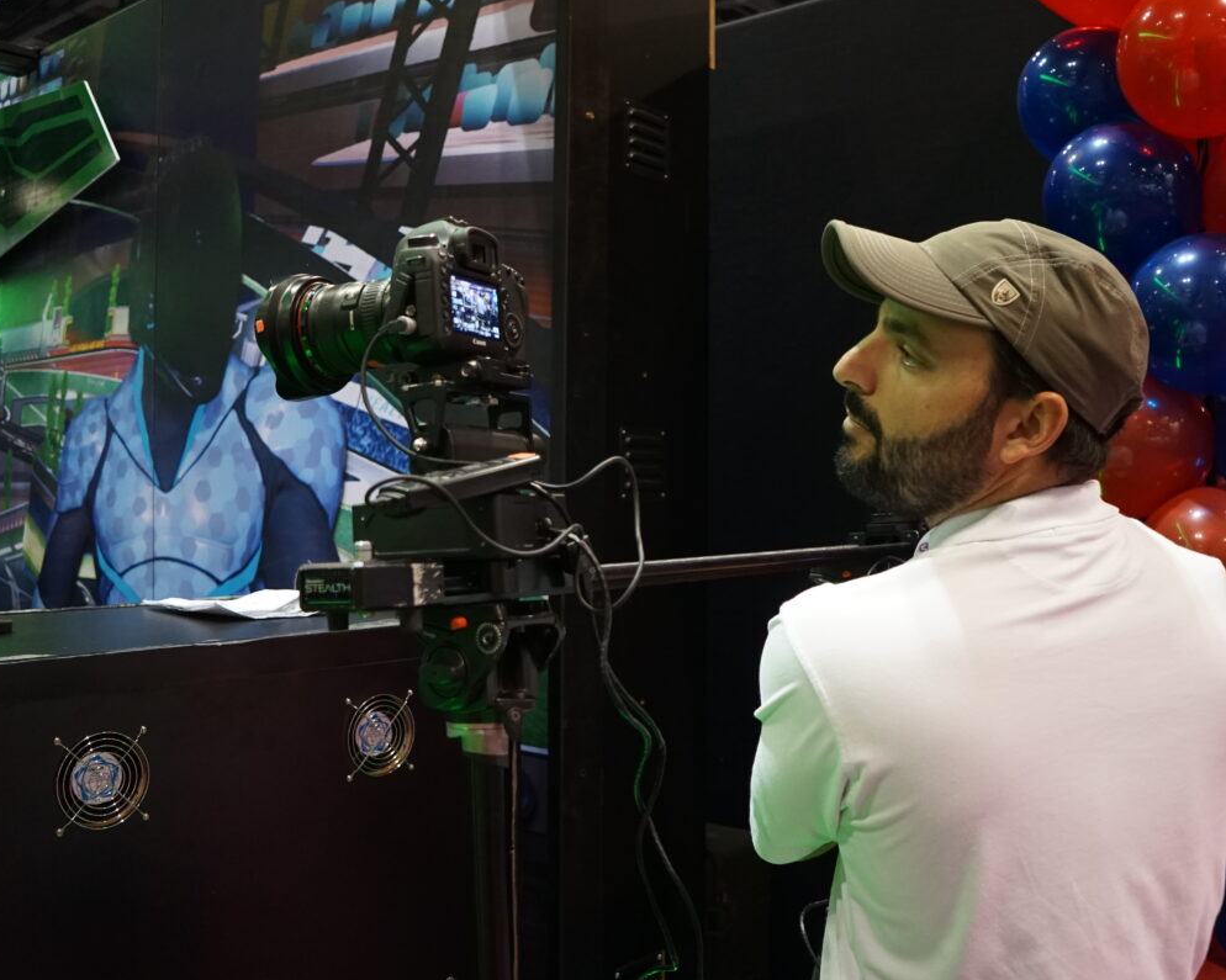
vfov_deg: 43.4
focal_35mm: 34
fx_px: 1234
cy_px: 489
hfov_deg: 52.8
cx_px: 664
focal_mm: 20
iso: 1250
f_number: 2.8
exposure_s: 1/60
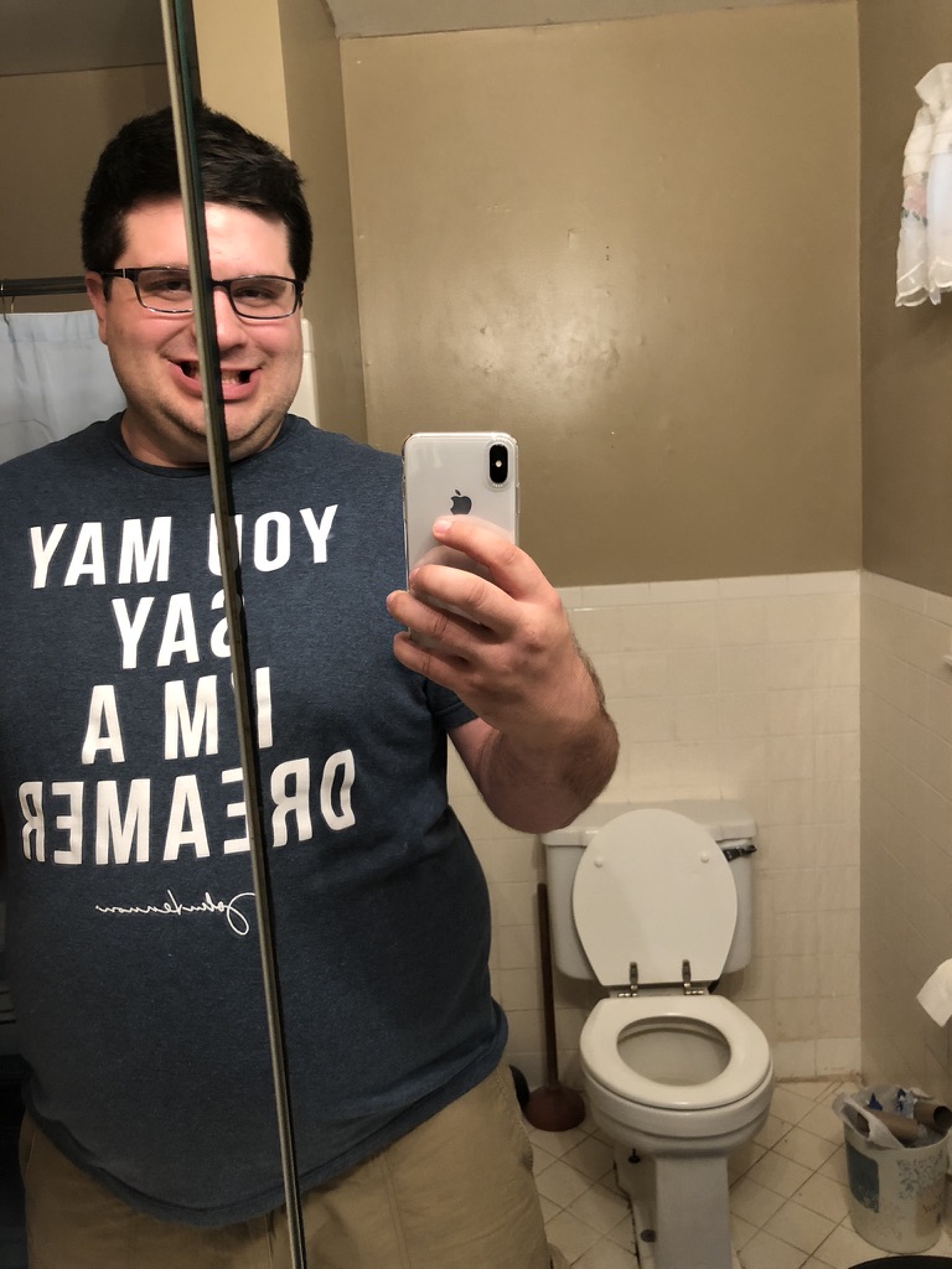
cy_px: 634
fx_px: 1027
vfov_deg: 63.4
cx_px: 476
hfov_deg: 49.7
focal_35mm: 28
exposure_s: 1/15
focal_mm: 4
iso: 50
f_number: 1.8
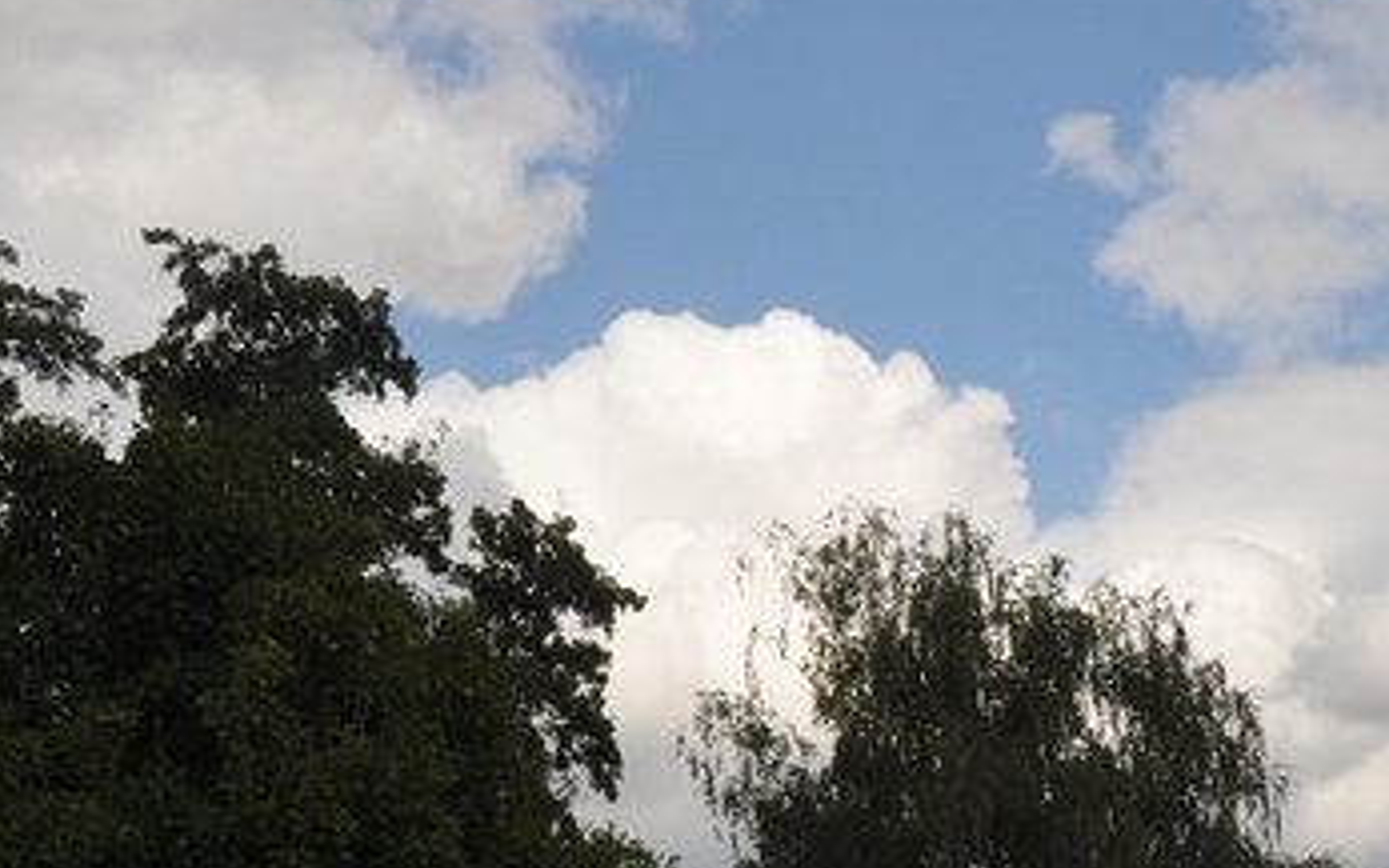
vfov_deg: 12.1
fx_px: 3919
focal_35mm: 104
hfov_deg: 20.0
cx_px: 945
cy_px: 1300
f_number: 9
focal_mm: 23
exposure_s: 1/320
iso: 320
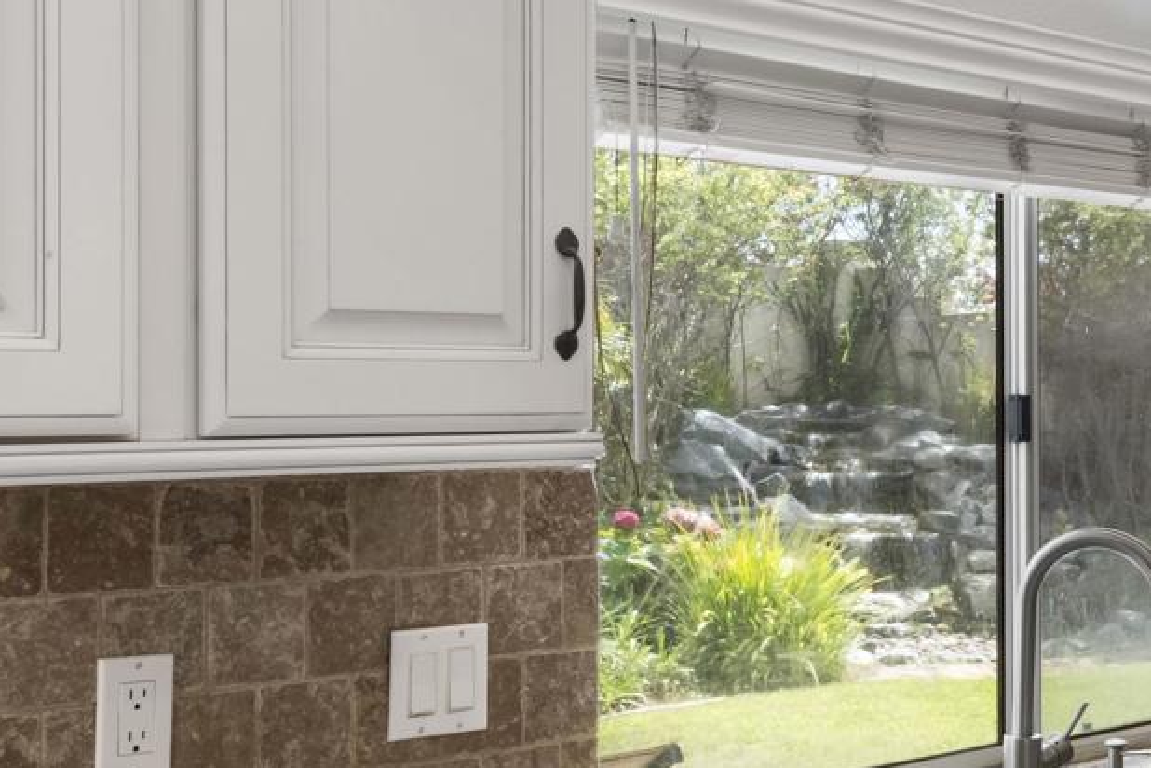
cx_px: 946
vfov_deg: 23.3
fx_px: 1854
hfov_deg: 33.3
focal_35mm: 58
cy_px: 455
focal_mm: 35
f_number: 20
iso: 500
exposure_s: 1/8
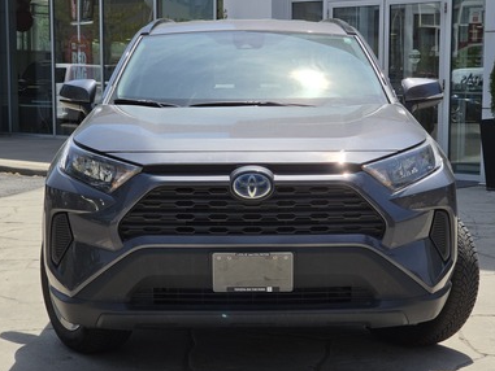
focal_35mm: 76
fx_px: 1087
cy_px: 197
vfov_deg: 19.4
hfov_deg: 25.6
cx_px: 260
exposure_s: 1/1170
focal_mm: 7
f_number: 2.4
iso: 25
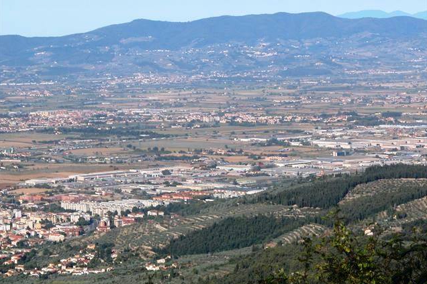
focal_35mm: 155
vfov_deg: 8.9
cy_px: 129
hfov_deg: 13.2
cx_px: 214
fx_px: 1838
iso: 100
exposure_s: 1/449
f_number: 6.2
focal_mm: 37.7
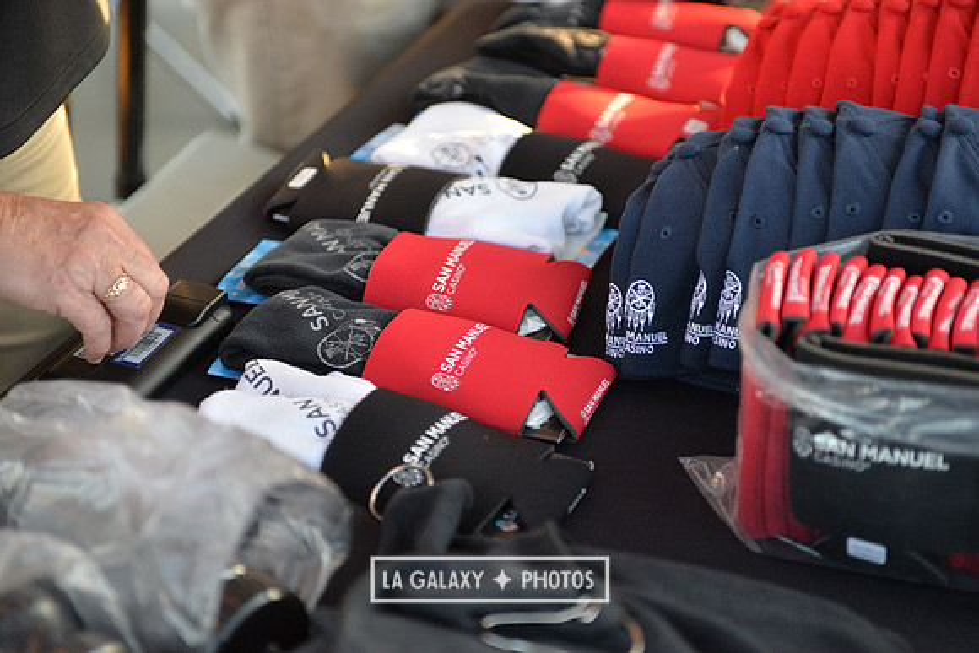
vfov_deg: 19.5
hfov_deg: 28.8
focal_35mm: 70
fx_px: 1904
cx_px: 490
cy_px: 326
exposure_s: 1/1600
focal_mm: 70
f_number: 2.8
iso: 3200
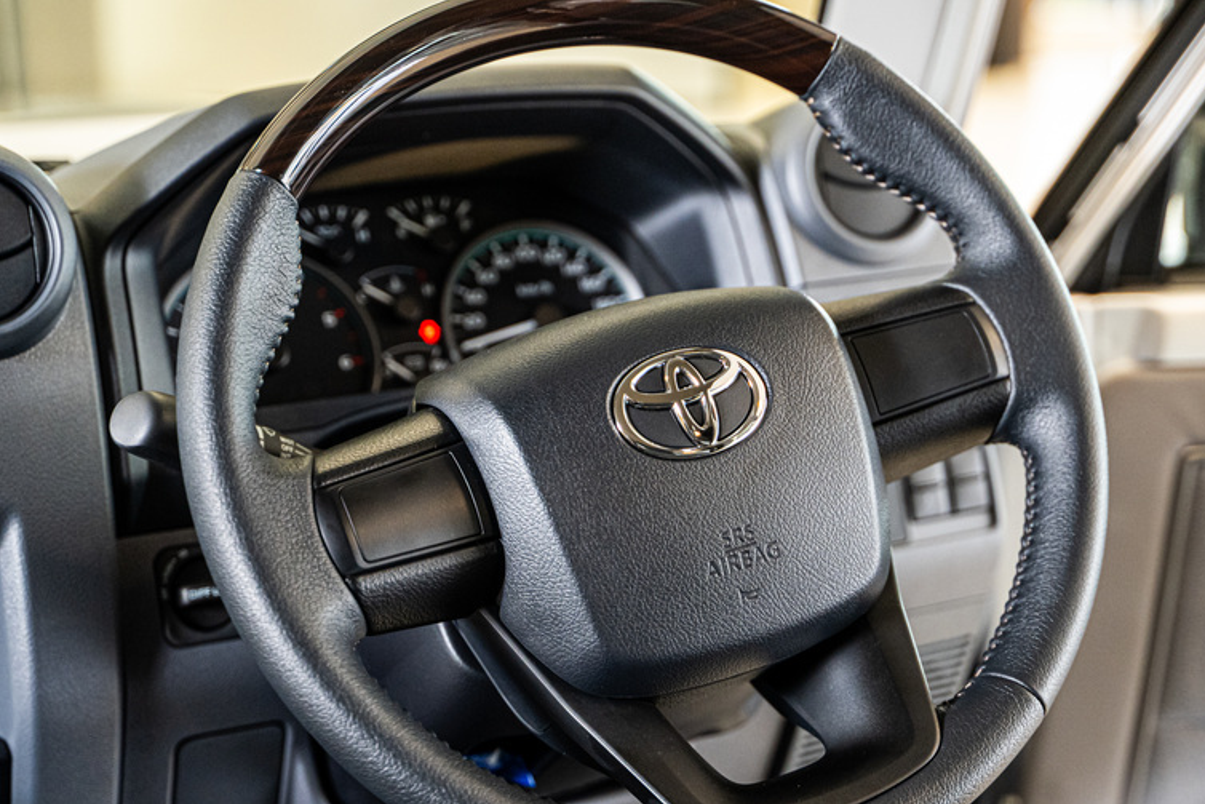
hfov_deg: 26.6
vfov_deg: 18.0
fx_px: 2544
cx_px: 690
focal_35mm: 76
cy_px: 443
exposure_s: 1/125
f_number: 2.8
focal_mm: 56
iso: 1600
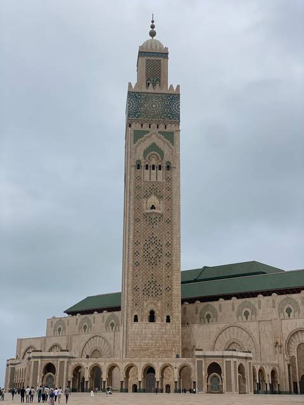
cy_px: 202
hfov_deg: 28.0
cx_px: 152
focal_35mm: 52
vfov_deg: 36.8
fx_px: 609
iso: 25
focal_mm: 6
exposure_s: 1/4348
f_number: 2
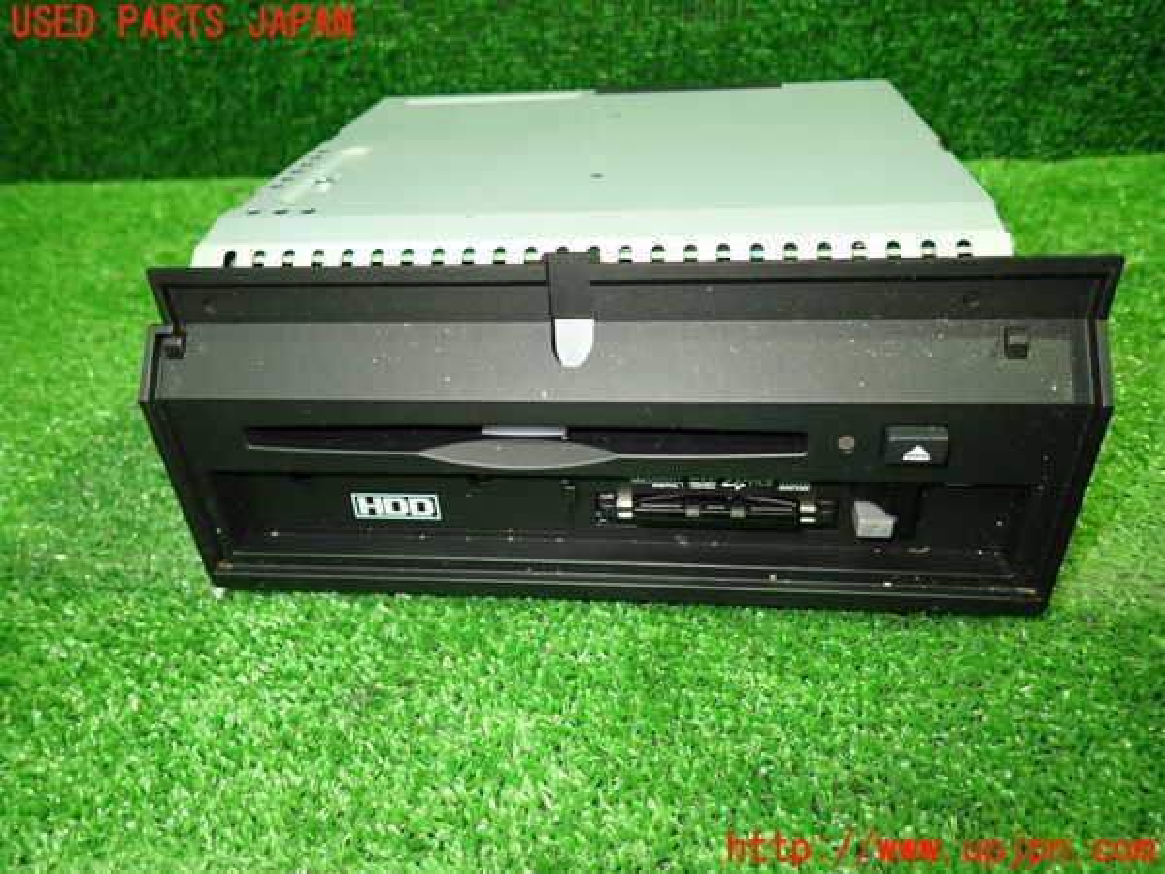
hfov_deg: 69.4
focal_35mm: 25
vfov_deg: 54.9
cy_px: 437
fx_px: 841
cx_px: 582
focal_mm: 4.5
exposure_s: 1/30
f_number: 2
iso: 500
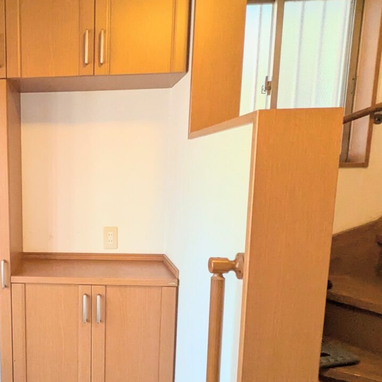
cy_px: 236
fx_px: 412
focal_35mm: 33
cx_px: 39
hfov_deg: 45.2
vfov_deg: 49.3
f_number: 2.2
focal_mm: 1.85
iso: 67
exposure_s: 1/100
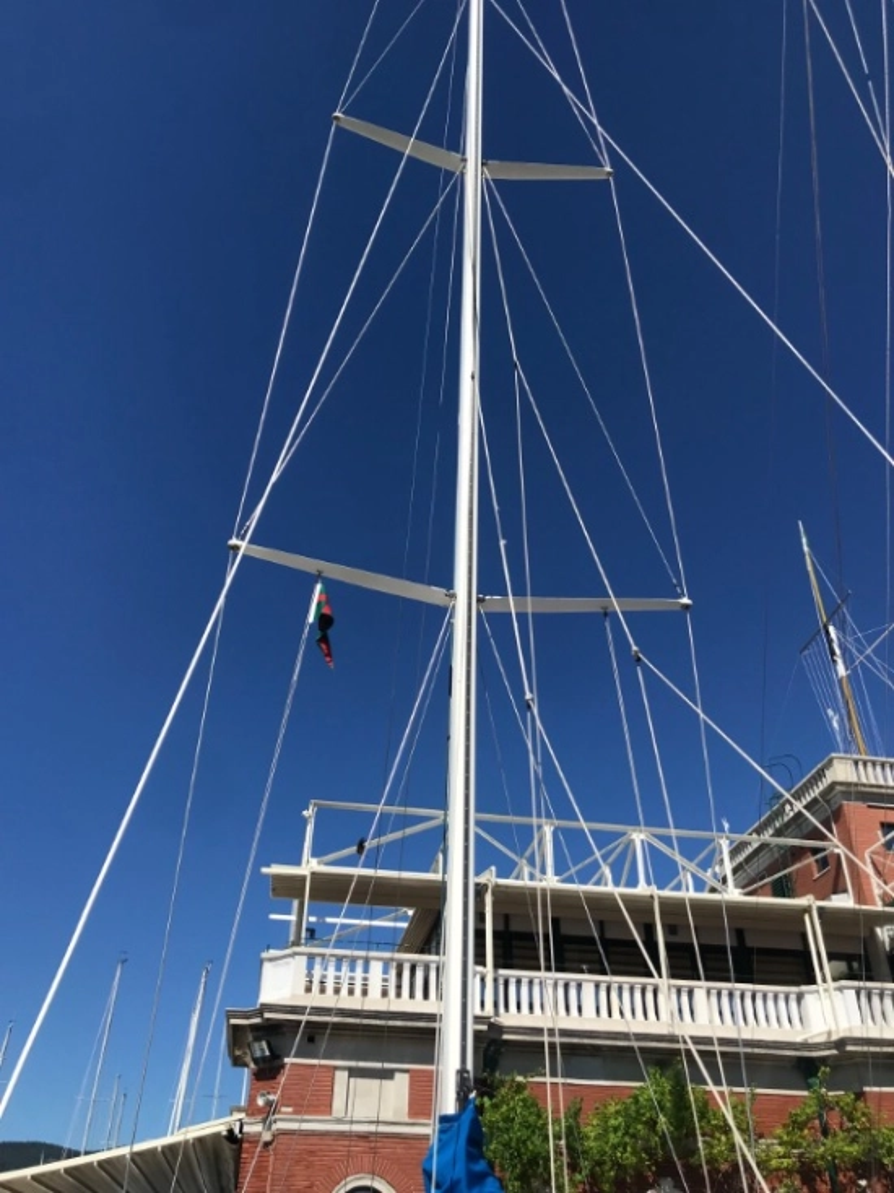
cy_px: 596
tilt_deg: +36.5
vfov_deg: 63.5
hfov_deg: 49.7
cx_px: 447
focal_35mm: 28
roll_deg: +0.2
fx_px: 965
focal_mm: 3.99
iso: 20
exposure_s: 1/2817
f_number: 1.8
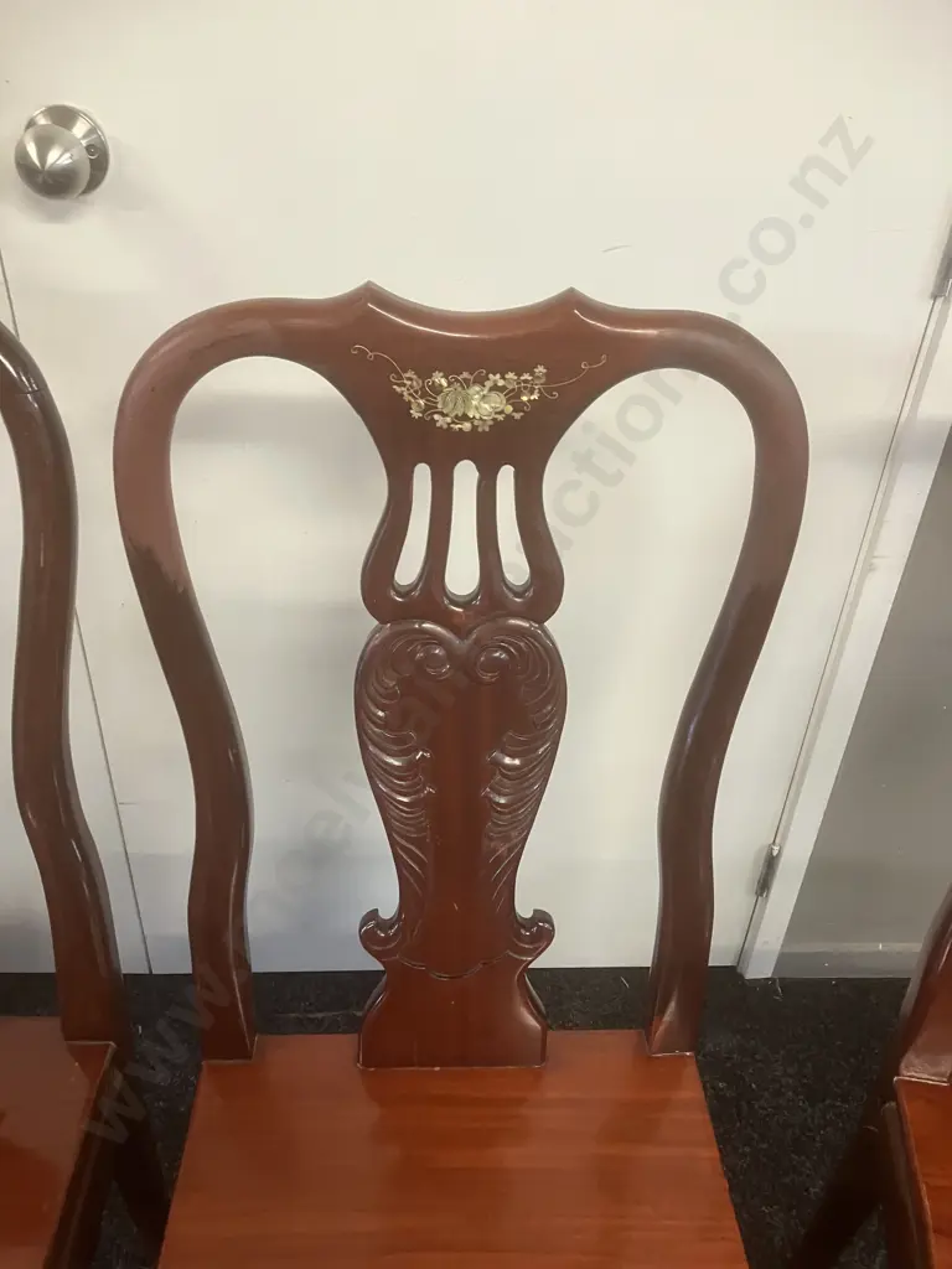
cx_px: 476
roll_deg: -1.6
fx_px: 1027
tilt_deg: -33.9
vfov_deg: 63.4
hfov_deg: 49.7
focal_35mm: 28
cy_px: 634
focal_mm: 3.99
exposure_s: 1/50
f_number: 1.8
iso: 160
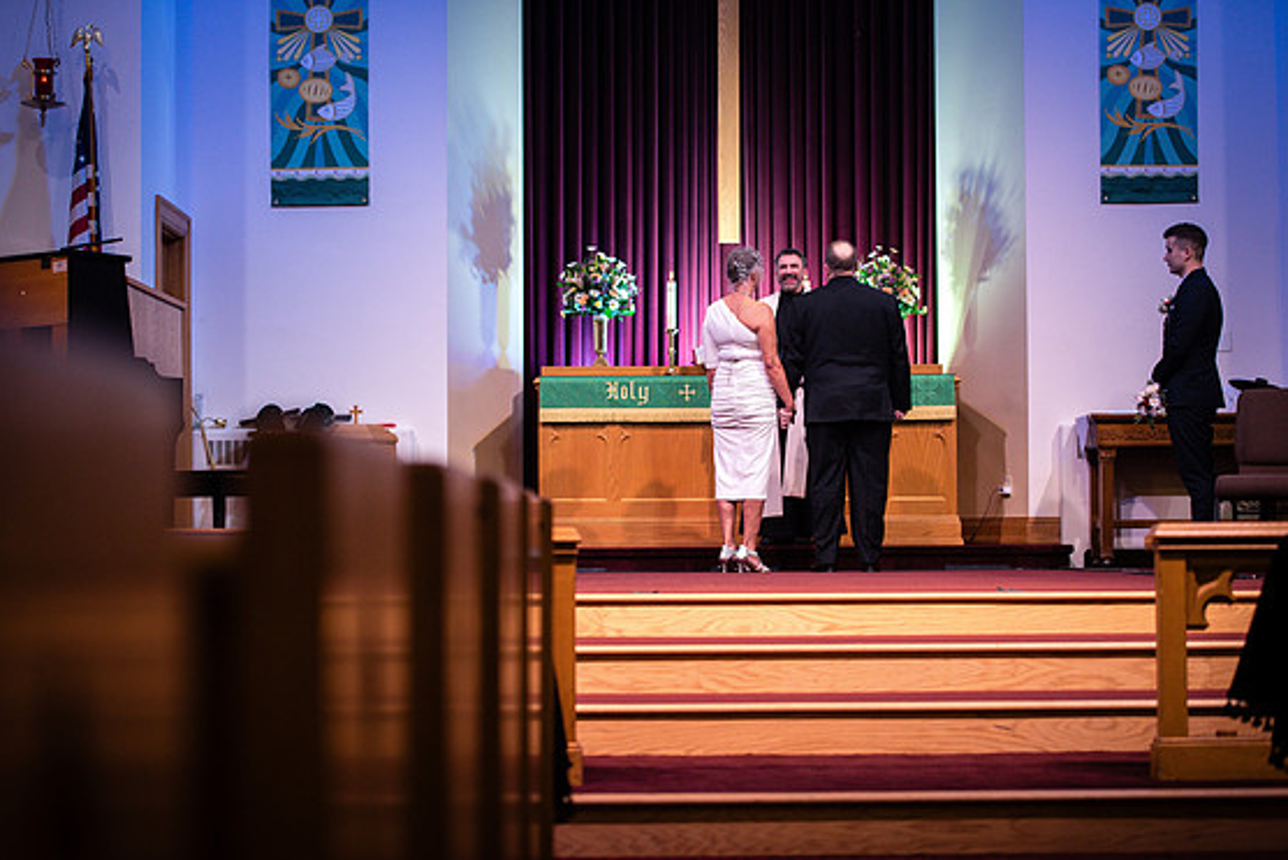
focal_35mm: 73
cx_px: 649
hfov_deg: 27.7
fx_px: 2612
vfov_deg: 18.7
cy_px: 446
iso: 800
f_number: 2.8
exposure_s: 1/200
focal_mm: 70
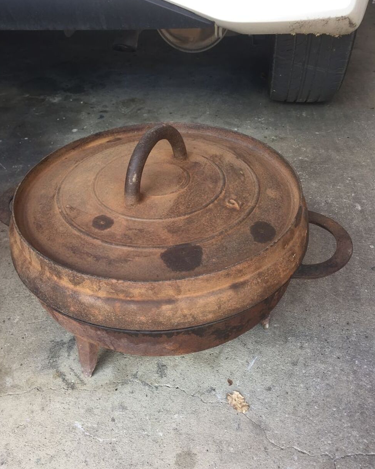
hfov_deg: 47.1
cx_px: 183
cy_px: 223
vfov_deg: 57.1
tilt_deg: -37.0
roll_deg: +2.0
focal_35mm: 31
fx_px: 430
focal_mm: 4.15
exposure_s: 1/100
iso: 40
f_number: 2.2
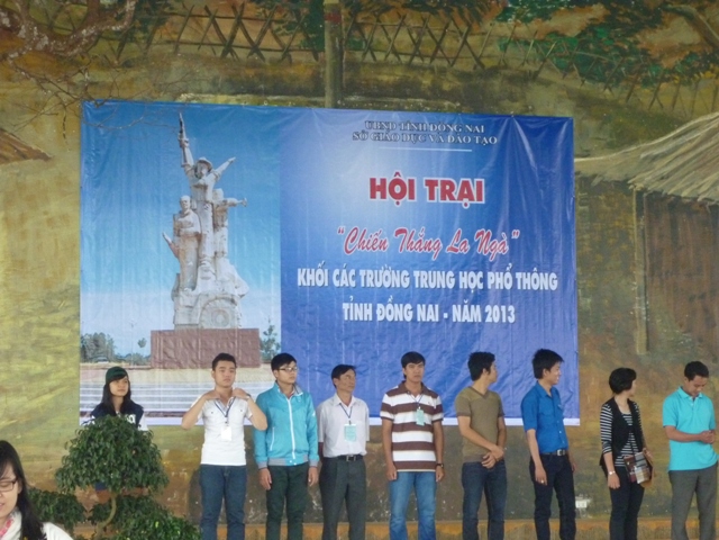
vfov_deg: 11.2
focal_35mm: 132
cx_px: 360
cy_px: 270
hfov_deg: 14.9
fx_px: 2742
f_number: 5.9
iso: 640
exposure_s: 1/125
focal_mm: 22
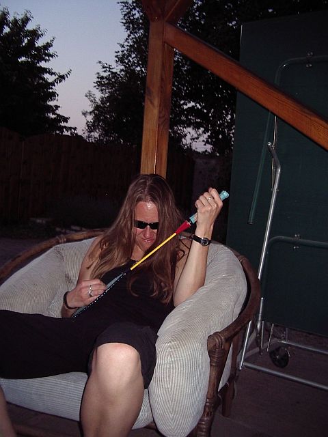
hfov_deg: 37.7
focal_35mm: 38
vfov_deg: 49.0
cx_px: 164
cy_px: 218
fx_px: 480
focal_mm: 5.8
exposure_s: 1/60
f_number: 2.6
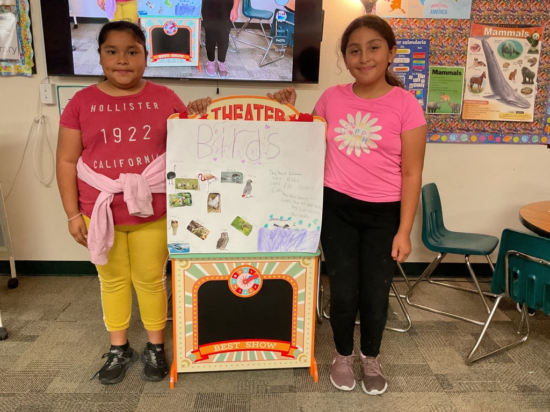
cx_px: 275
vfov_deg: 48.2
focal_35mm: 29
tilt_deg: -13.6
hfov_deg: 61.7
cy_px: 206
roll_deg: -1.3
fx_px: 461
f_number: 1.8
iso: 200
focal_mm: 3
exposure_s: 1/60
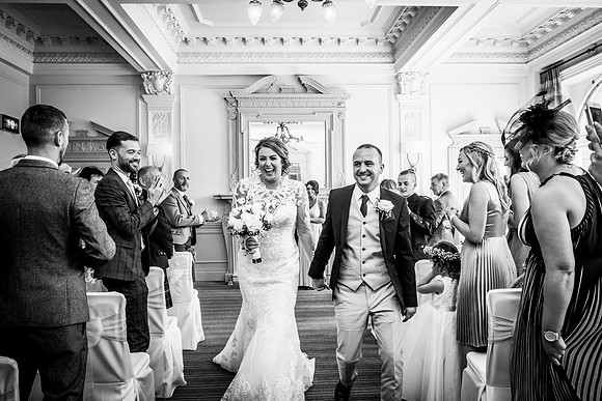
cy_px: 200
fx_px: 519
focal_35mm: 31
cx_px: 301
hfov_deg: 60.2
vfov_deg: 42.3
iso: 500
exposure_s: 1/200
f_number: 7.1
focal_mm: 31
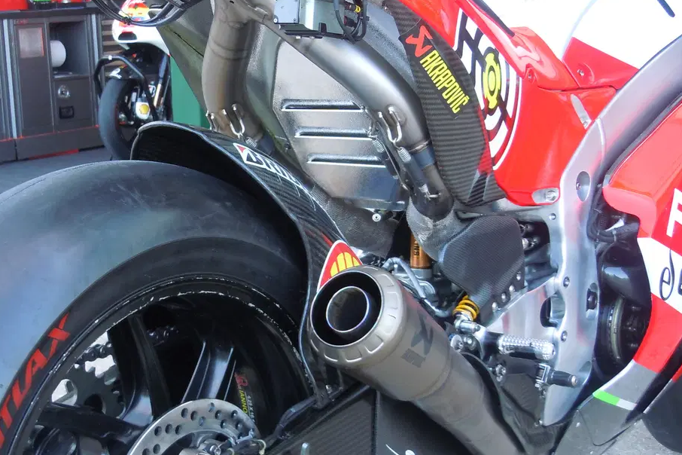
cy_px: 209
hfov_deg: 32.3
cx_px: 276
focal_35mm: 62
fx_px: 1174
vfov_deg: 21.9
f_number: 3.8
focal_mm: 8.1
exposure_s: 1/80
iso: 250
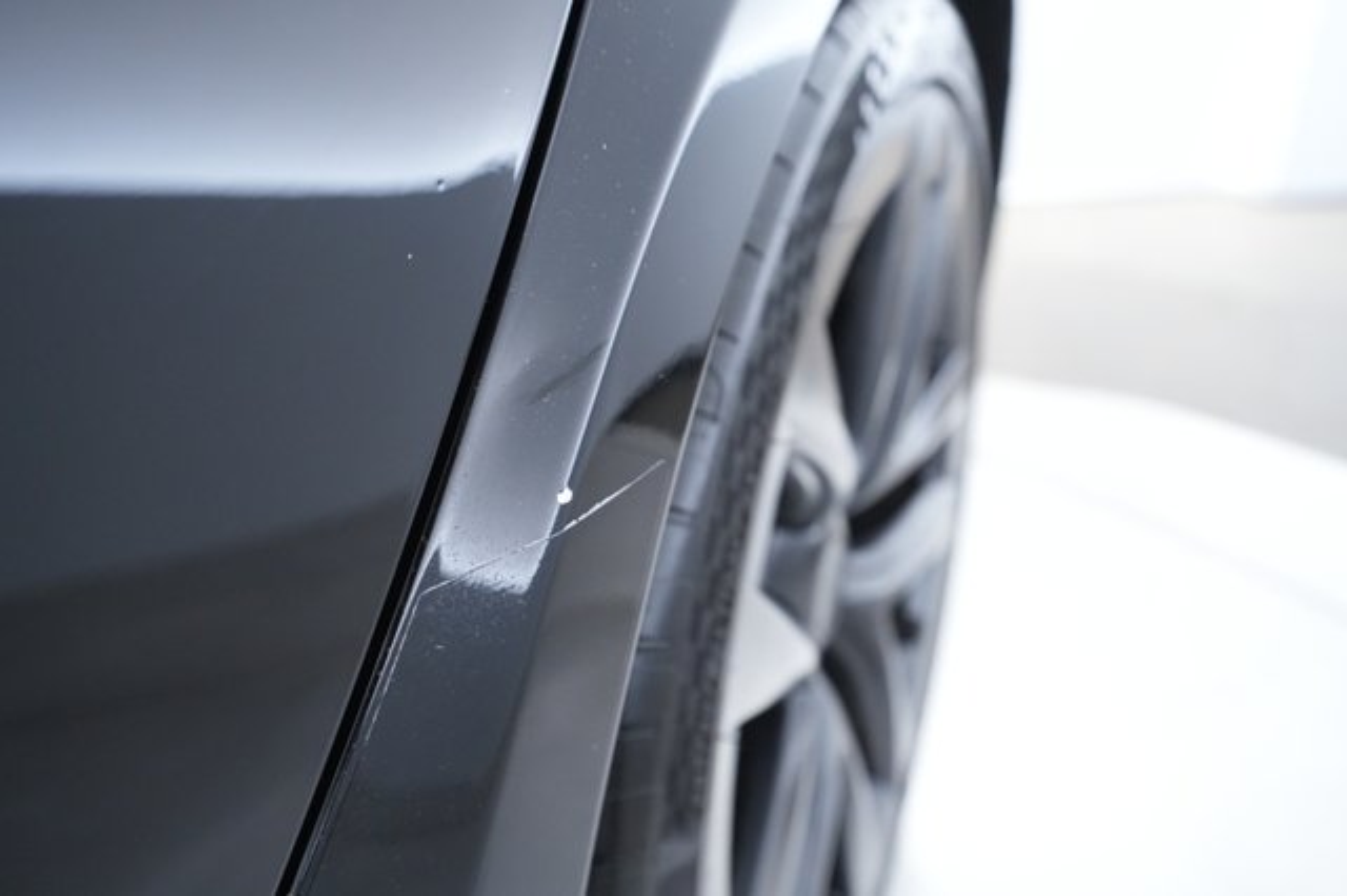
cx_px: 674
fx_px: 1047
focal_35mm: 28
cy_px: 448
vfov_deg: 46.4
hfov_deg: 65.5
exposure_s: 1/100
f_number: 4
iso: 5000
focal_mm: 28
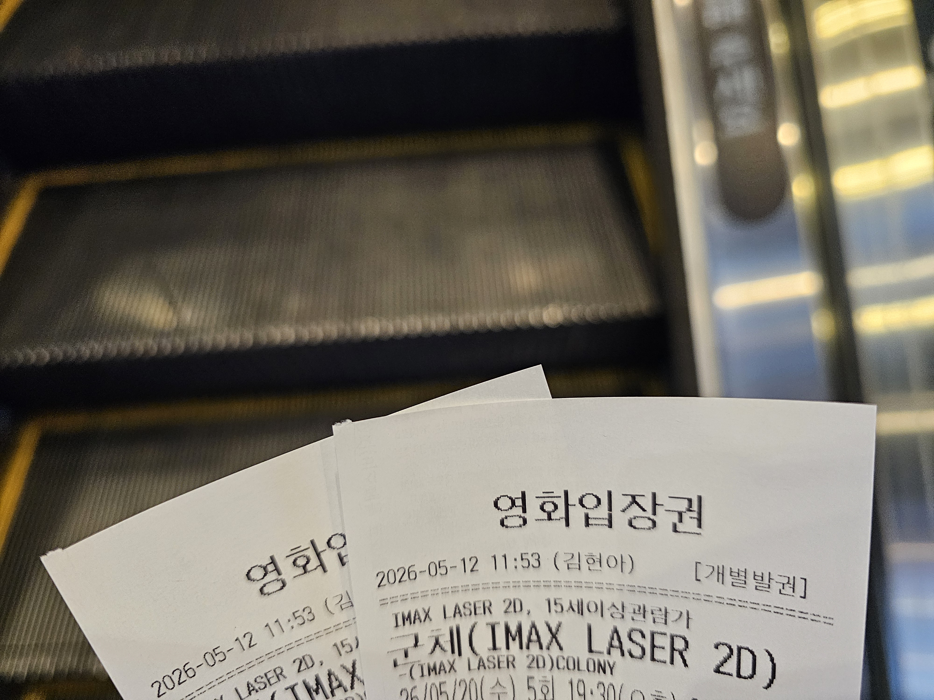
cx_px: 467
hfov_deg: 73.9
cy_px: 350
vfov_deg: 58.9
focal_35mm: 23
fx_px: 621
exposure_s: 1/120
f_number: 1.7
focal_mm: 6.3
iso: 800
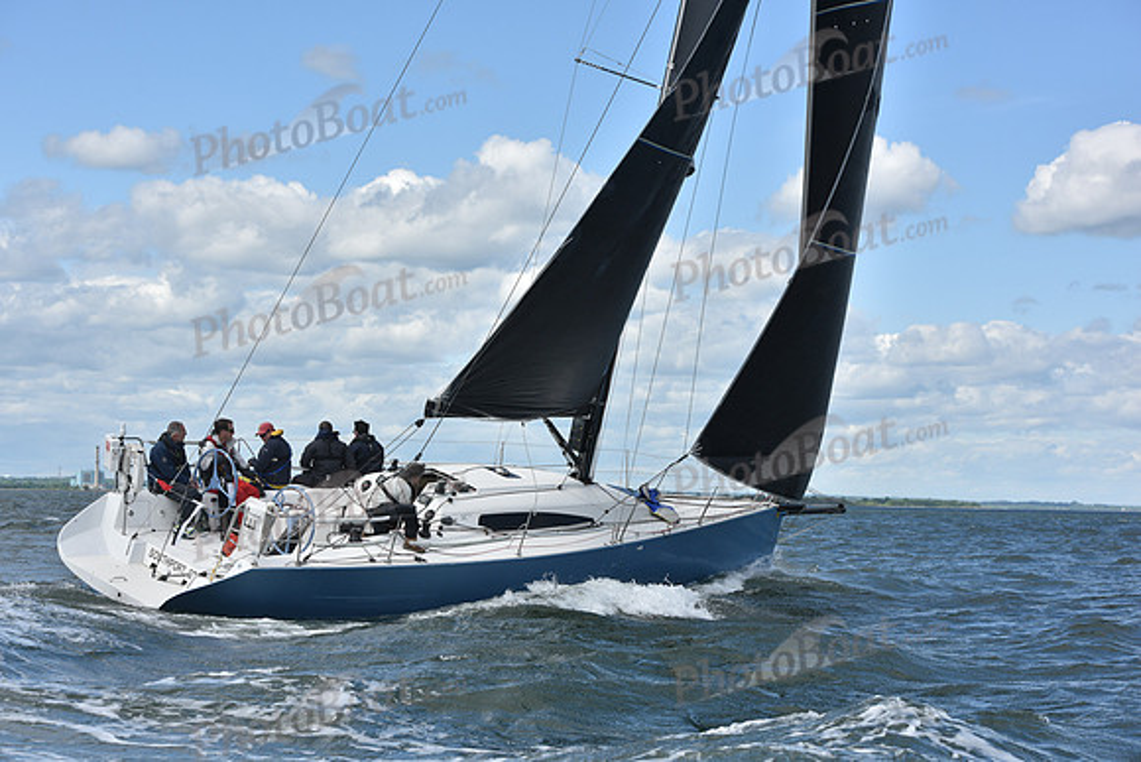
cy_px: 381
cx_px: 570
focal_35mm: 82
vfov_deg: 16.7
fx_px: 2599
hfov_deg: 24.8
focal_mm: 82
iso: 320
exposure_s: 1/1000
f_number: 9
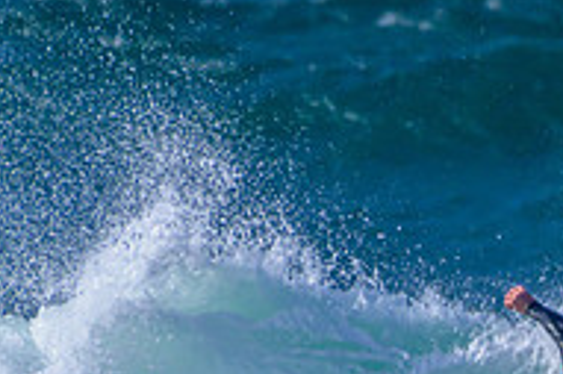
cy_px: 487
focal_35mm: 3036
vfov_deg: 0.5
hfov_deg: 0.7
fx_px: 47438
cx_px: 778
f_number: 11
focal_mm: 1000
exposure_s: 1/2500
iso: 720
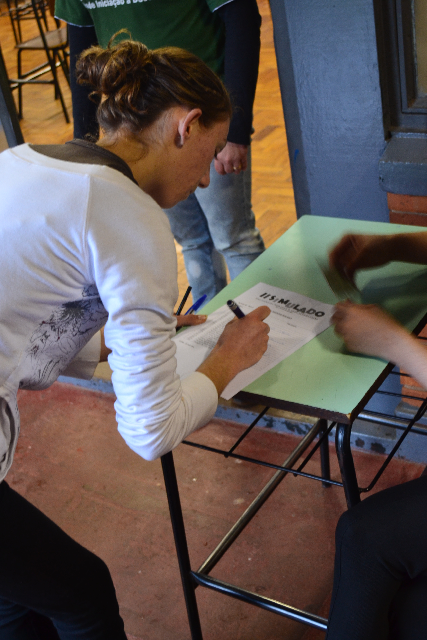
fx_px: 925
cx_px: 214
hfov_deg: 26.0
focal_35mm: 52
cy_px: 320
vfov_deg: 38.2
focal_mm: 34
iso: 800
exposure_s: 1/10
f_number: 5
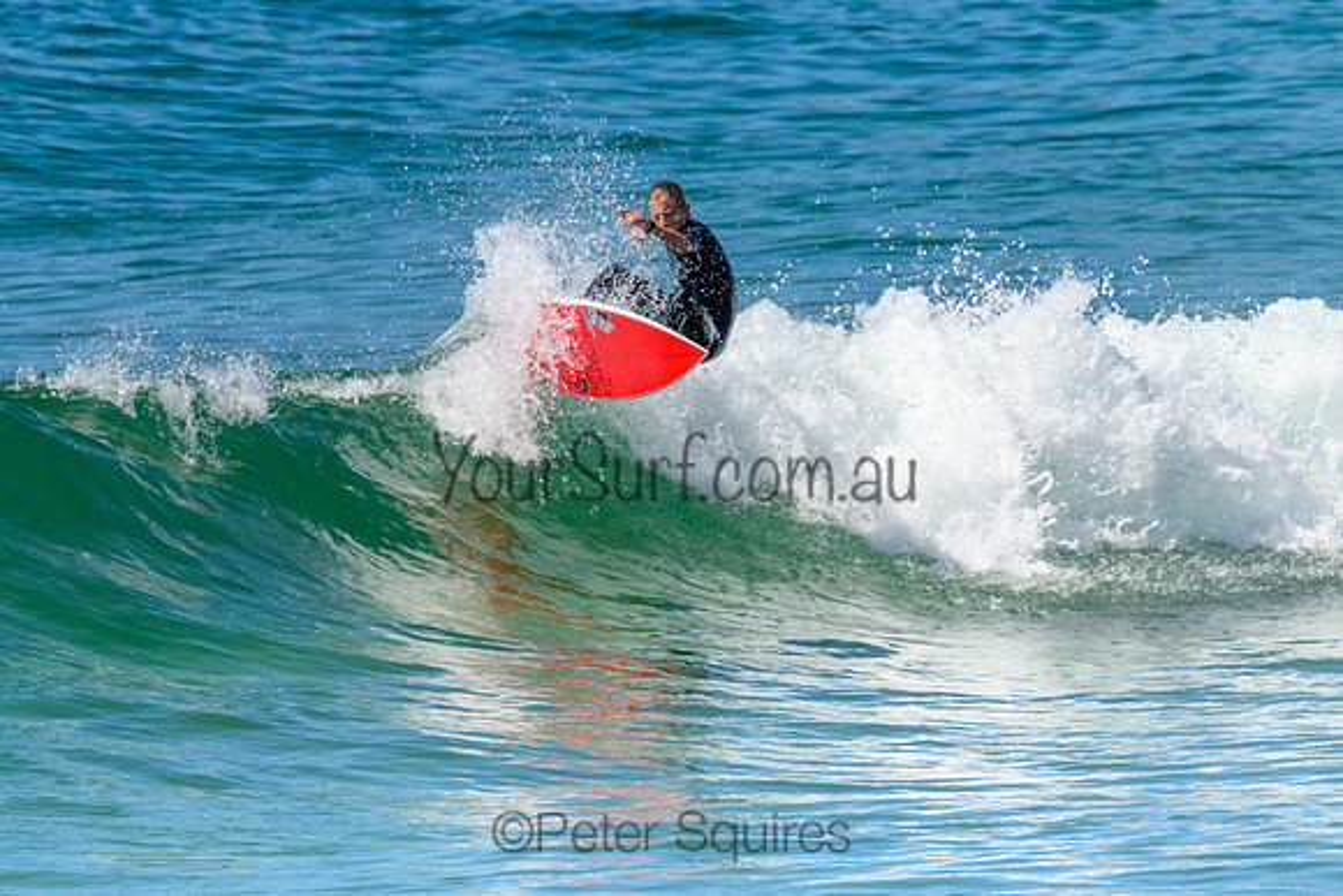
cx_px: 551
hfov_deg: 1.9
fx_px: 41065
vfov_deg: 1.3
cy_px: 280
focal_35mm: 1101
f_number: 11
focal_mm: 800
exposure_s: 1/2000
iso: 1100
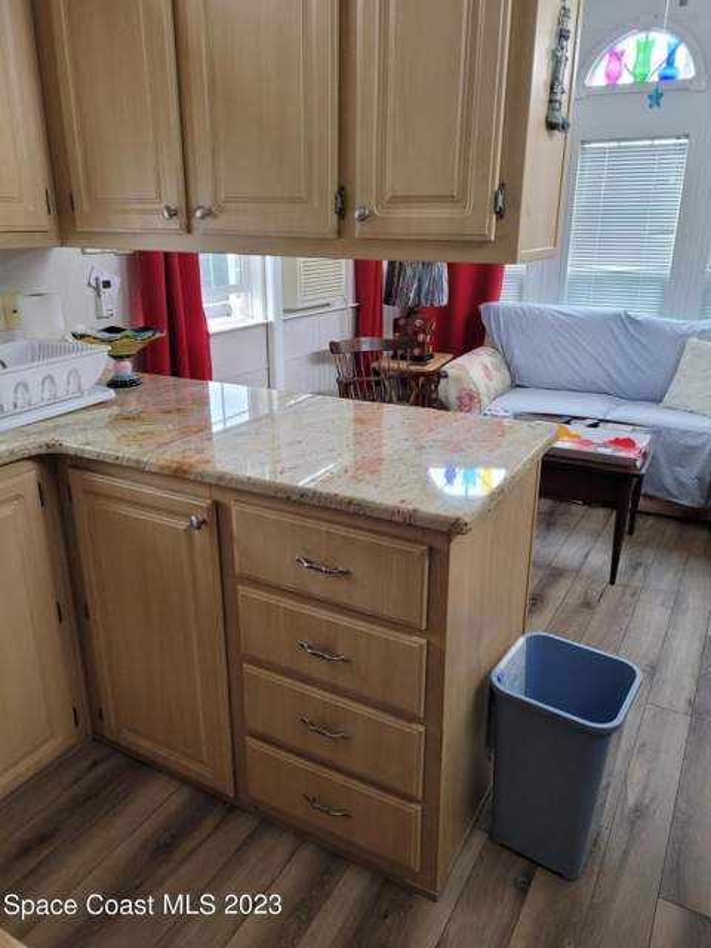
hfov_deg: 53.1
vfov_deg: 67.3
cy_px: 474
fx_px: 712
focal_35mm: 26
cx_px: 356
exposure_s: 1/60
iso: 250
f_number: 1.8
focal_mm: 5.4
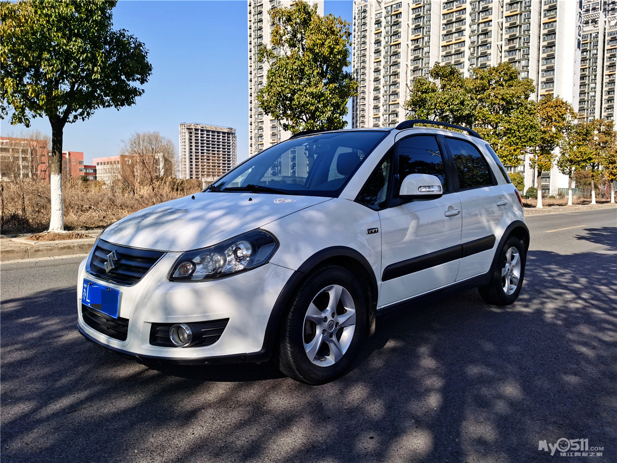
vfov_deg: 51.4
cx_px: 308
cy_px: 232
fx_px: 481
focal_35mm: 27
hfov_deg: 65.3
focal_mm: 5.56
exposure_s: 1/4950
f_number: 1.6
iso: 50
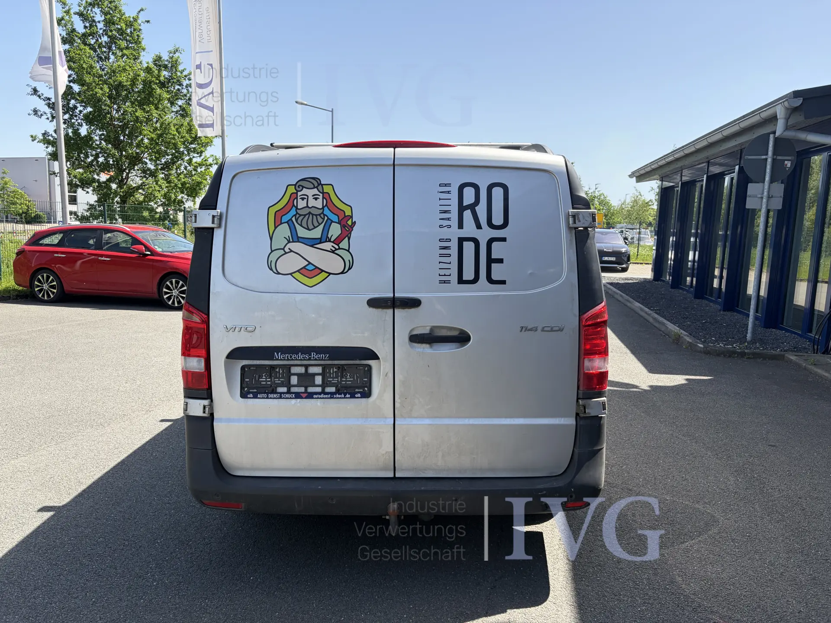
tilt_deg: -8.9
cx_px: 416
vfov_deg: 53.1
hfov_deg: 67.3
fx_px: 624
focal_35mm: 26
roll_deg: -1.9
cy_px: 312
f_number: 1.6
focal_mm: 5.96
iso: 50
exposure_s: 1/1751
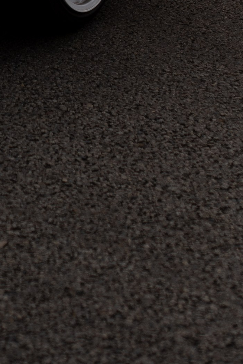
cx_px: -10
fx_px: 1387
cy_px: -209
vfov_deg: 13.9
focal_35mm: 137
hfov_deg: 9.9
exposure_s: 1/4000
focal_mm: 35
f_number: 2.2
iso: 100
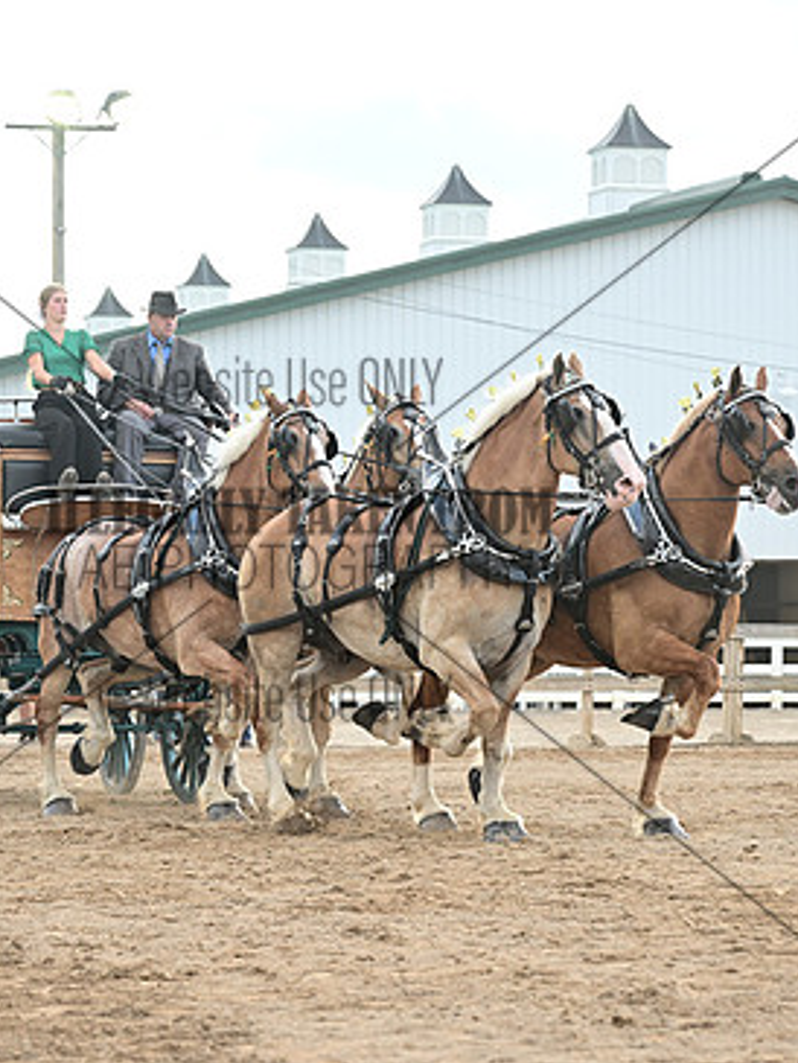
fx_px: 4792
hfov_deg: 9.5
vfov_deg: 12.7
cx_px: 300
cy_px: 534
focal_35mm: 156
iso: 640
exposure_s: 1/516
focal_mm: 102
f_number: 5.6
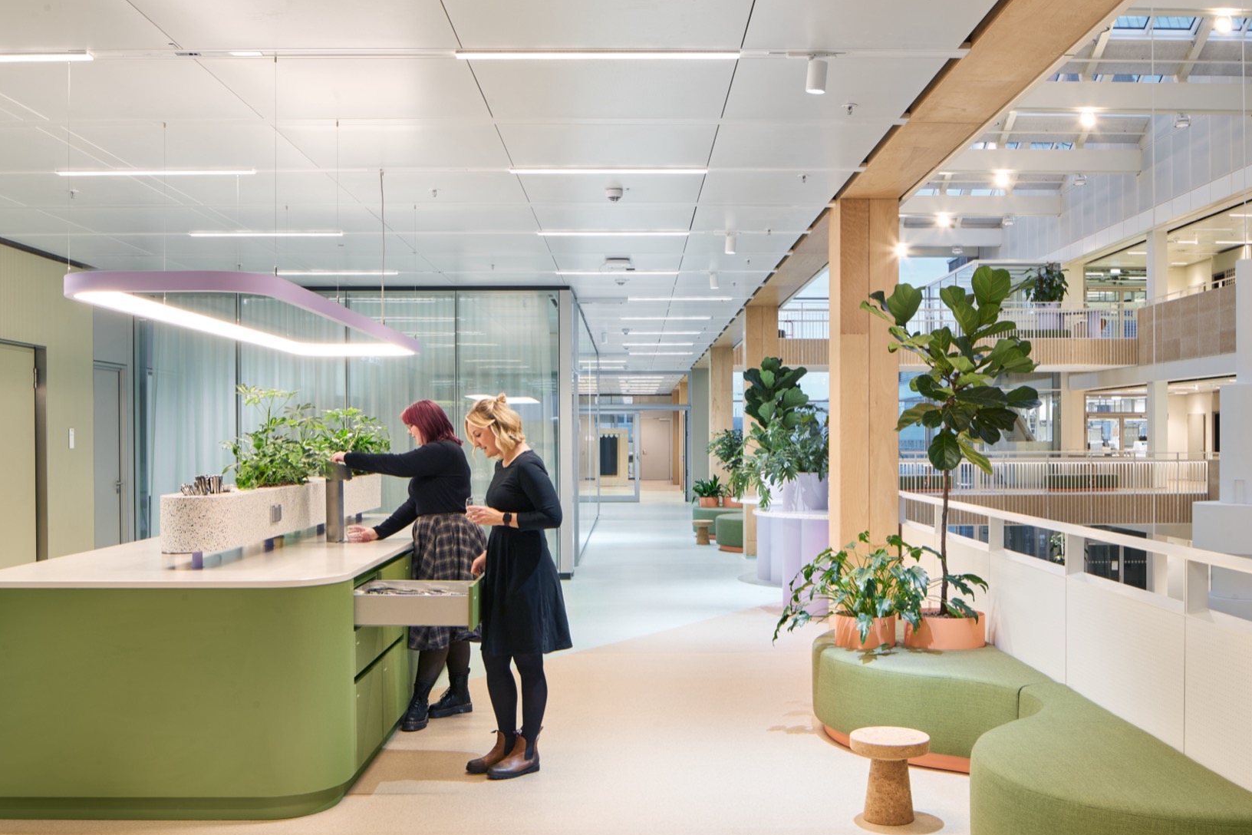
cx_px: 650
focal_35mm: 25
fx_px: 869
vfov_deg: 51.3
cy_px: 432
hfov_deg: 71.5
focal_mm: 24
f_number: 4
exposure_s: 1/25
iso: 1250
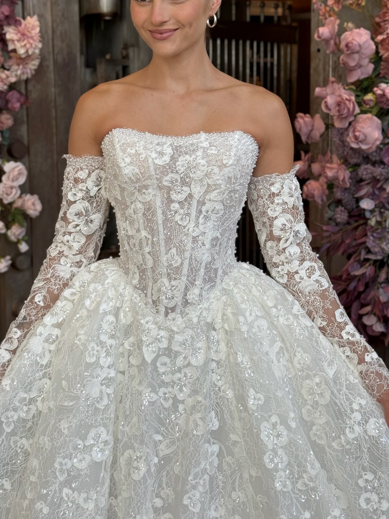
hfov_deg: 24.0
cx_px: 181
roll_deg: -0.3
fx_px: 914
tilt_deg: -6.6
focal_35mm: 61
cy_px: 228
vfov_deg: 31.6
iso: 64
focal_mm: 6.76
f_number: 1.78
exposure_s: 1/466
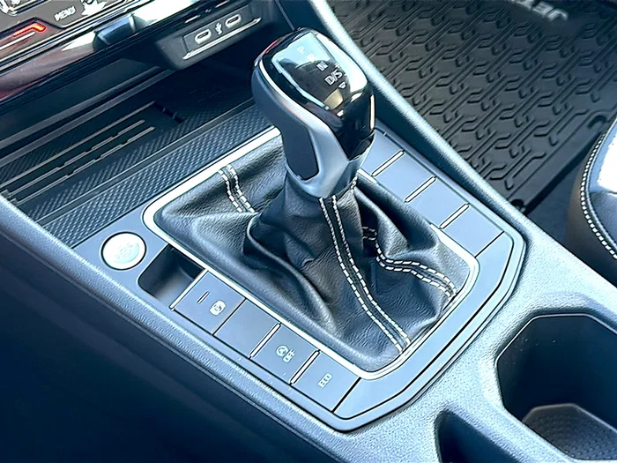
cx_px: 308
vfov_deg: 31.5
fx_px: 820
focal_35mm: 46
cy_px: 232
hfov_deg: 41.2
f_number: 1.78
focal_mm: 6.86
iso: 80
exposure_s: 1/40
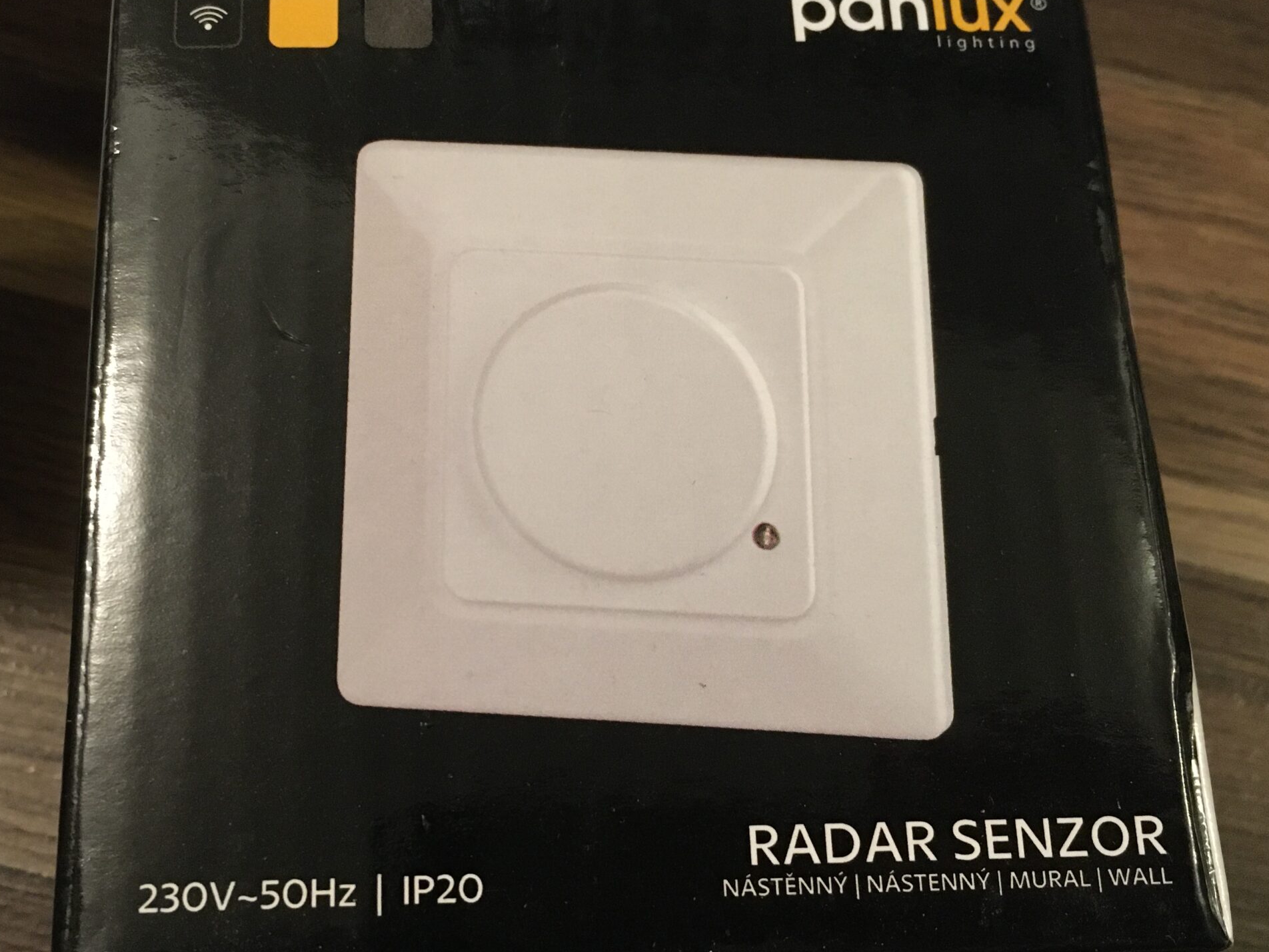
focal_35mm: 39
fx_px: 1430
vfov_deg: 36.8
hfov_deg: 47.7
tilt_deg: -70.7
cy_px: 472
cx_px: 539
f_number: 2.2
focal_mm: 4.15
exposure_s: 1/17
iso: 250
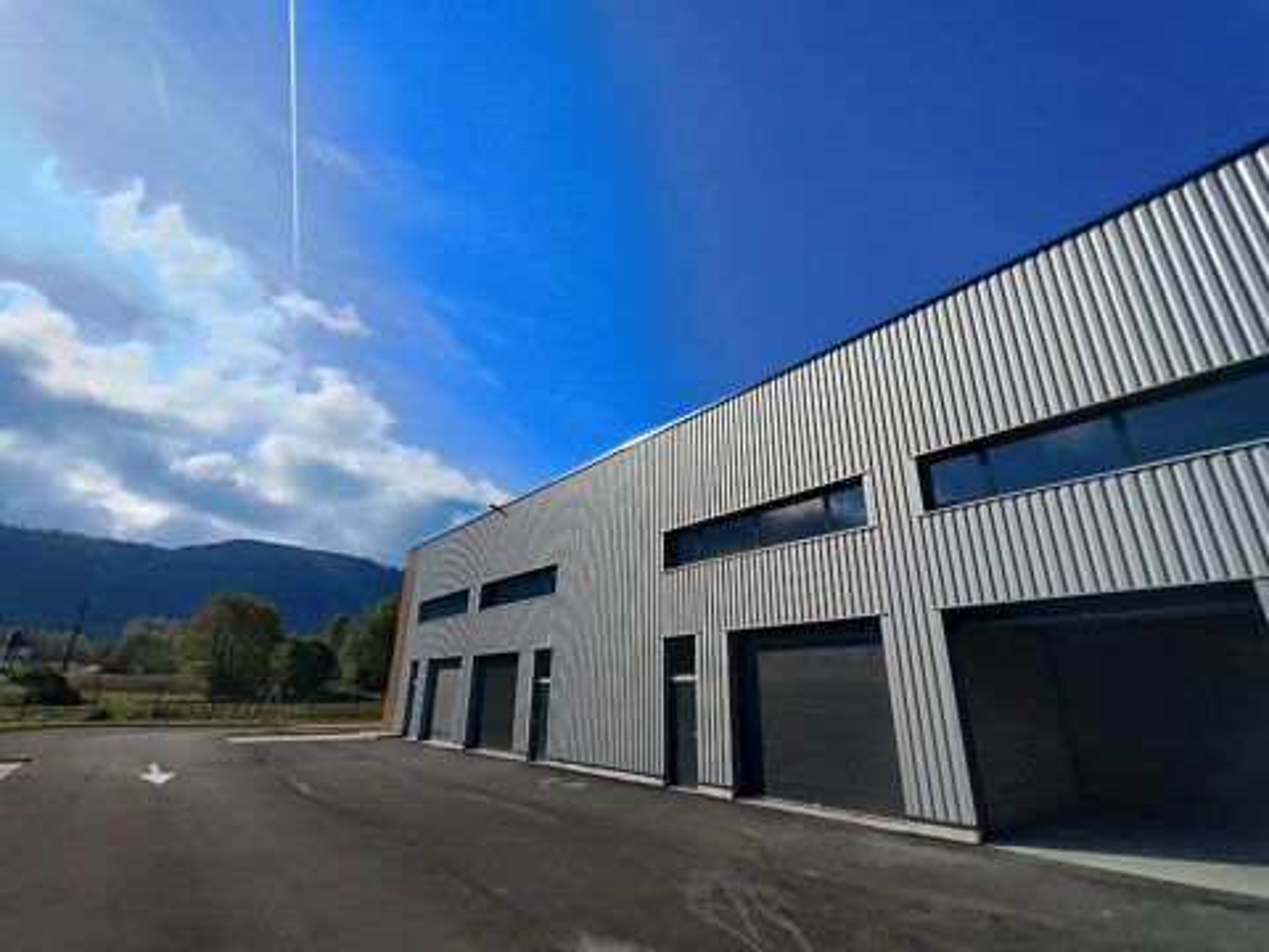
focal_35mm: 13
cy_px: 476
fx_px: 477
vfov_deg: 89.9
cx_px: 634
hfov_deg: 106.2
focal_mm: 1.66
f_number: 2.2
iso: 50
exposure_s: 1/2648
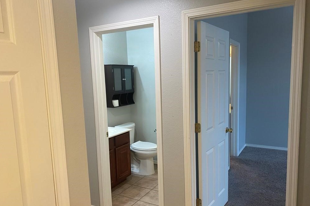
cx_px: 159
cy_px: 113
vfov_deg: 46.3
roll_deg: +2.9
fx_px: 241
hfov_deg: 65.5
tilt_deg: -7.9
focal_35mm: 28
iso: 125
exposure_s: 1/60
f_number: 1.8
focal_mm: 4.25
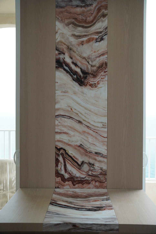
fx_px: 230
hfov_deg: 37.5
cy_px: 117
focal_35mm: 35
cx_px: 78
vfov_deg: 53.9
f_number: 4
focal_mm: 35.4
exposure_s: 1/60
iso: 250
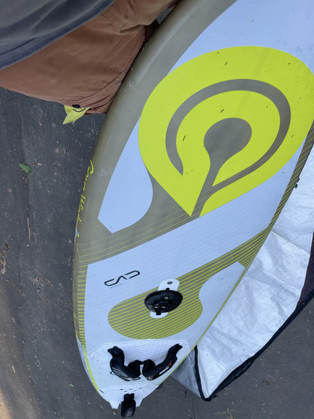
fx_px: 314
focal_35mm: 26
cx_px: 157
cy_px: 210
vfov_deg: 67.3
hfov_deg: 53.1
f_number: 1.6
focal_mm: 4.2
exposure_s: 1/274
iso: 32
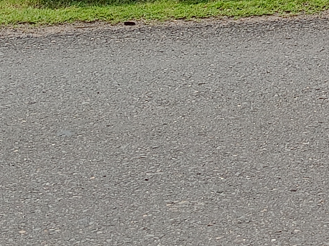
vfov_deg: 10.7
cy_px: -73
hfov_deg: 14.1
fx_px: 1283
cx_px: 403
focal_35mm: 135
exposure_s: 1/750
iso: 100
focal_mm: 4.7
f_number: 1.79
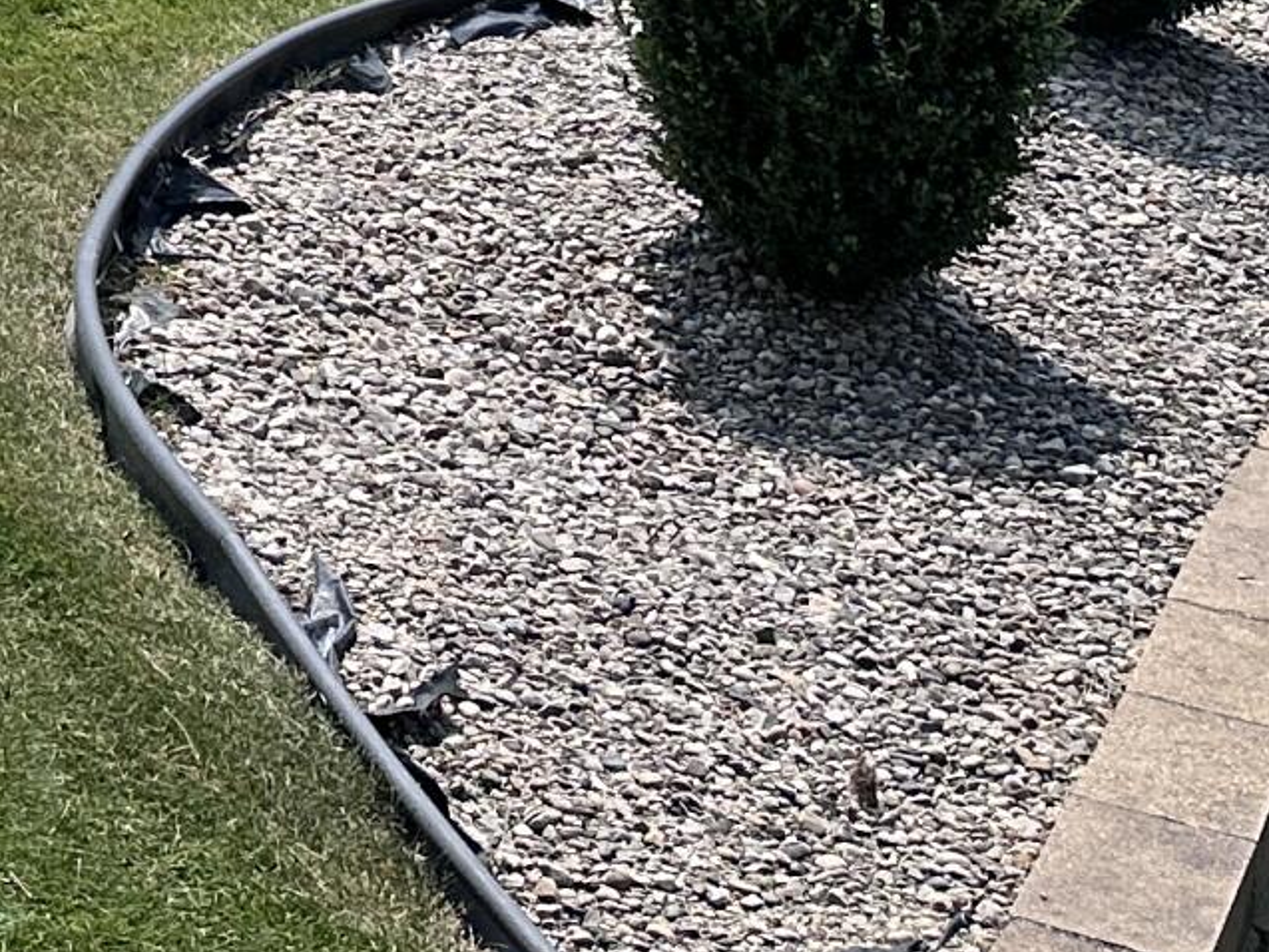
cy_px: -930
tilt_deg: -2.3
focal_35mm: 113
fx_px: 4143
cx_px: -1253
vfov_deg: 11.8
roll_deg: +0.1
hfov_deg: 14.5
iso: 80
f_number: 1.78
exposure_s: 1/8929
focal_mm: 6.86
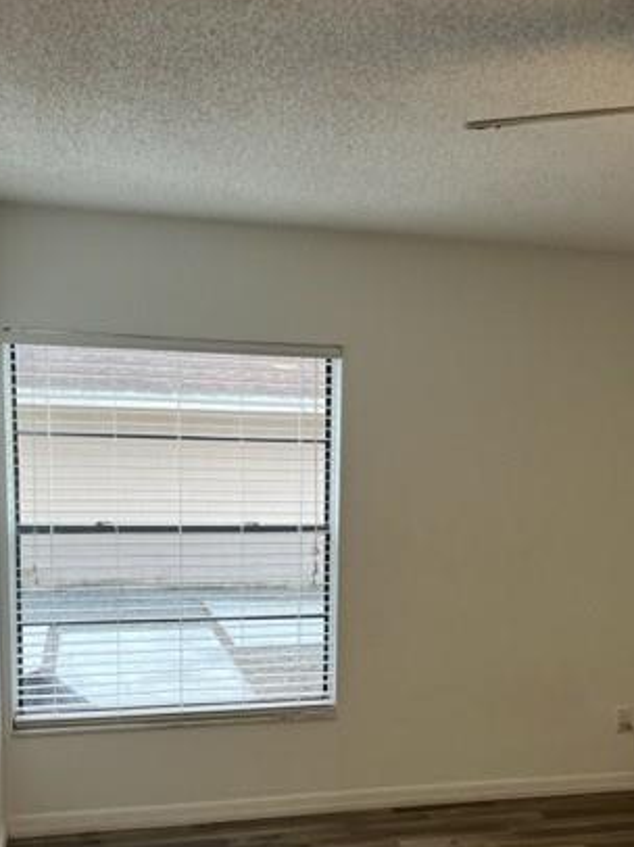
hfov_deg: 35.0
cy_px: 567
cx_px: 367
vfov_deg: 45.1
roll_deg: -0.6
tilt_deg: -6.2
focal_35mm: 41
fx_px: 1002
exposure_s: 1/120
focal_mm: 5.7
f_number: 1.5
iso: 125
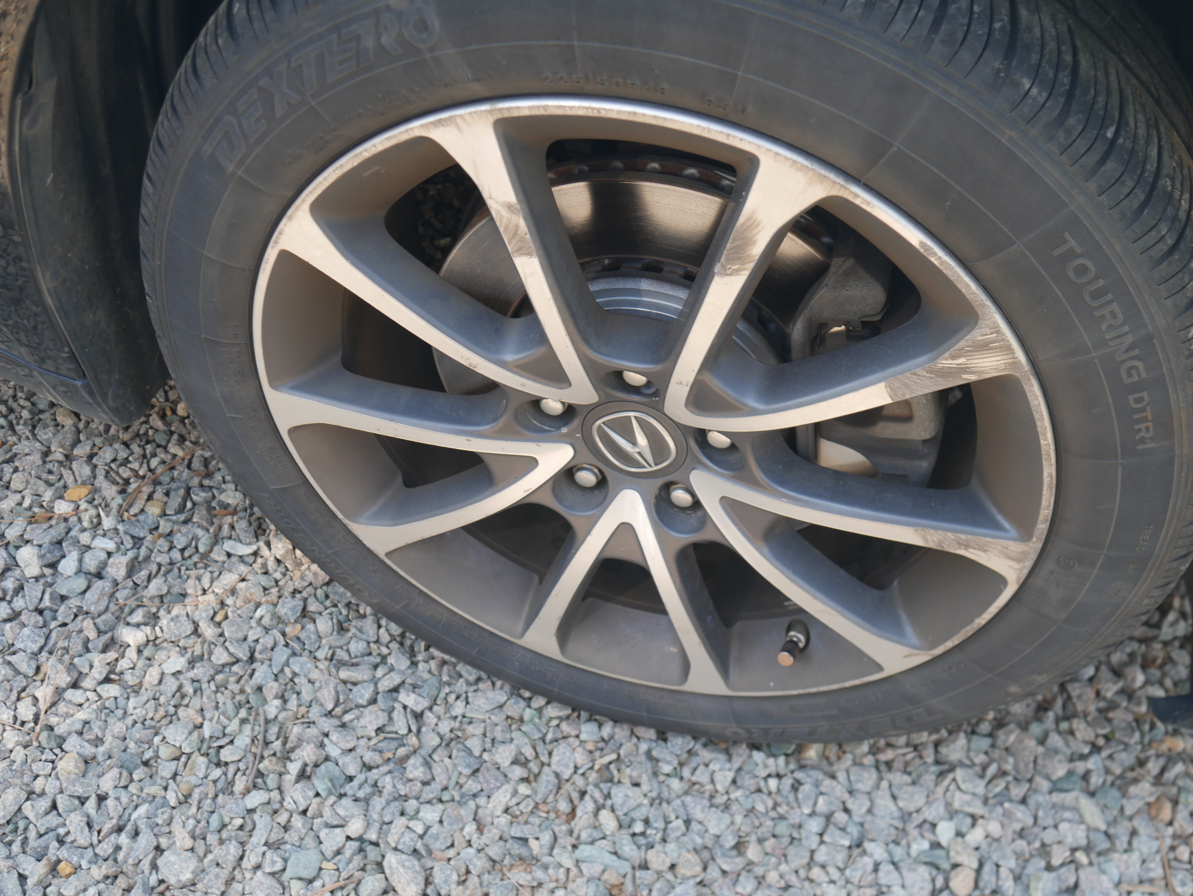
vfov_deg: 44.2
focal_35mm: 32
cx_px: 596
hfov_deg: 56.8
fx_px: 1103
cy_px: 448
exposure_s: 1/160
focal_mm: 16
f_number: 4.5
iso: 200
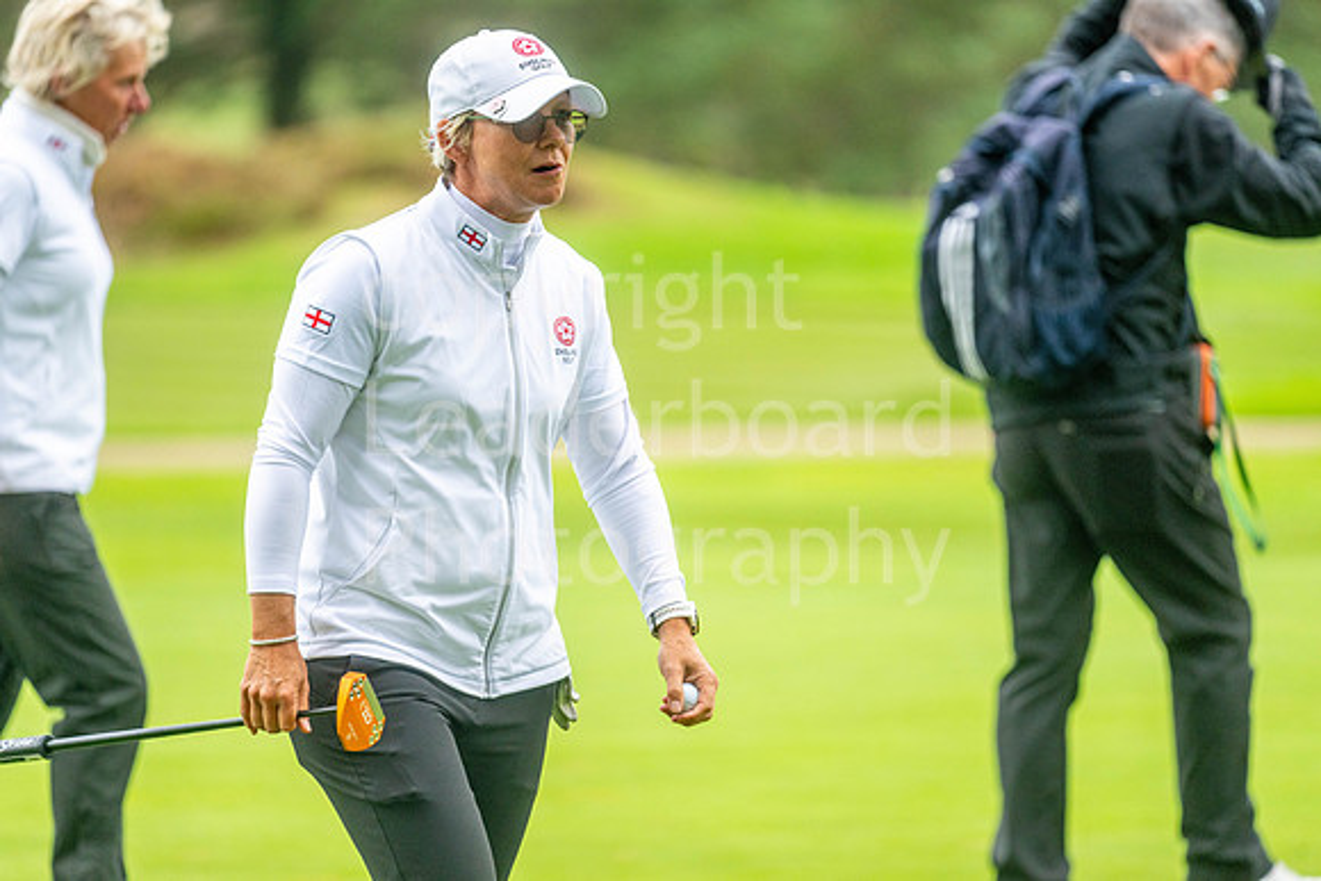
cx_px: 660
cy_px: 440
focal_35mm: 300
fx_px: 11010
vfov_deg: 4.6
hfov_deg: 6.9
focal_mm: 300
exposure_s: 1/800
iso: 800
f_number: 4
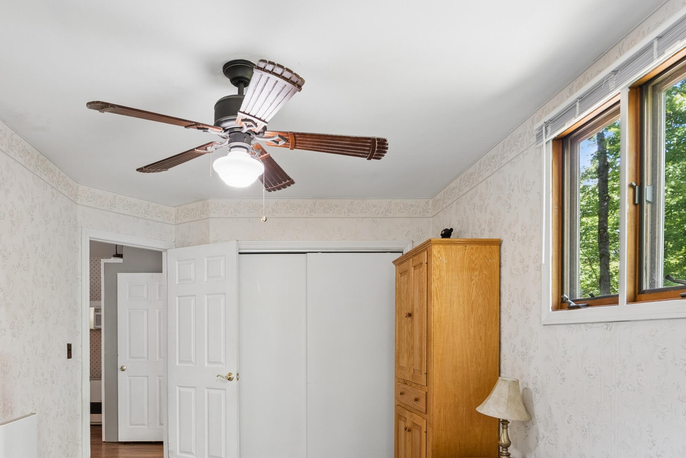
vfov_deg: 47.8
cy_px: 341
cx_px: 271
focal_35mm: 26
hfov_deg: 68.6
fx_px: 496
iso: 320
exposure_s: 1/4
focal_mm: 16
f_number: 7.1
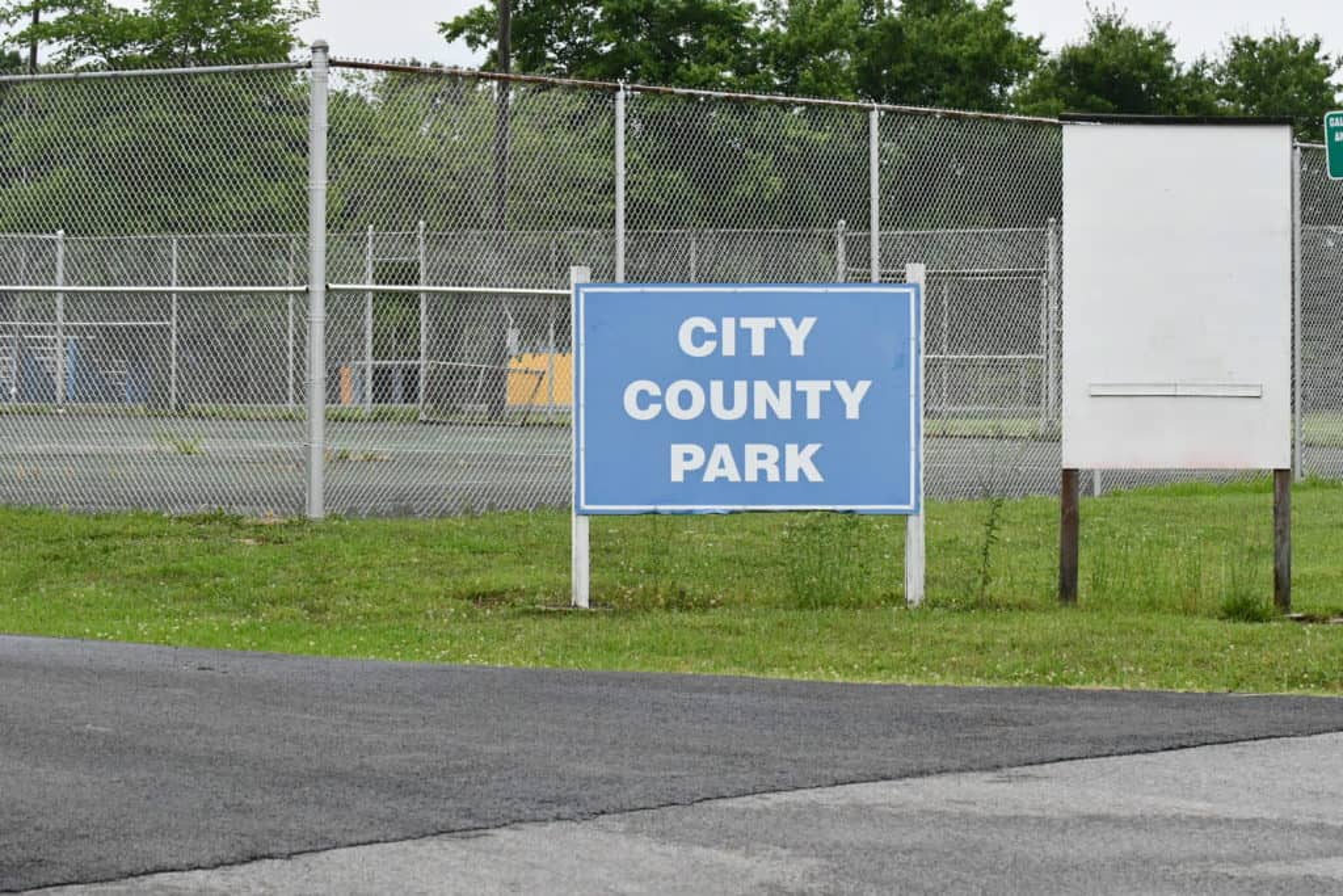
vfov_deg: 11.4
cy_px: 448
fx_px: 4477
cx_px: 672
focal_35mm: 120
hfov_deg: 17.1
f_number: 9
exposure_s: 1/1250
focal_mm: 80
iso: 3200
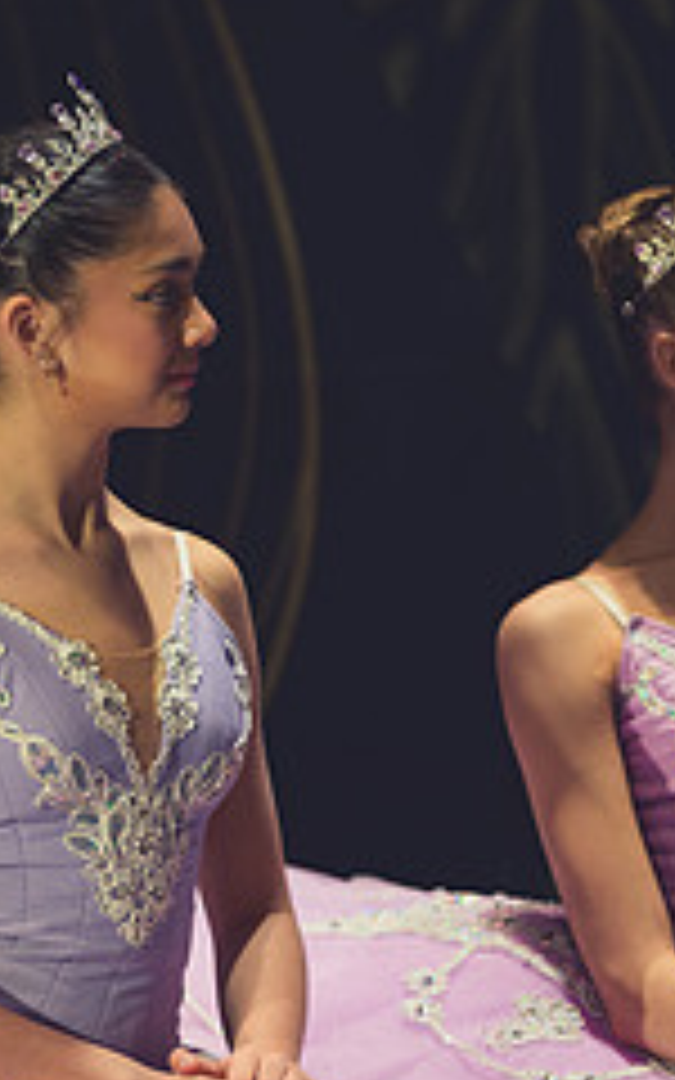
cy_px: 682
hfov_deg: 2.7
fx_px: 14481
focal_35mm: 492
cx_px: -153
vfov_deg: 4.3
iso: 1250
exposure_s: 1/320
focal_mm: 200
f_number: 2.8
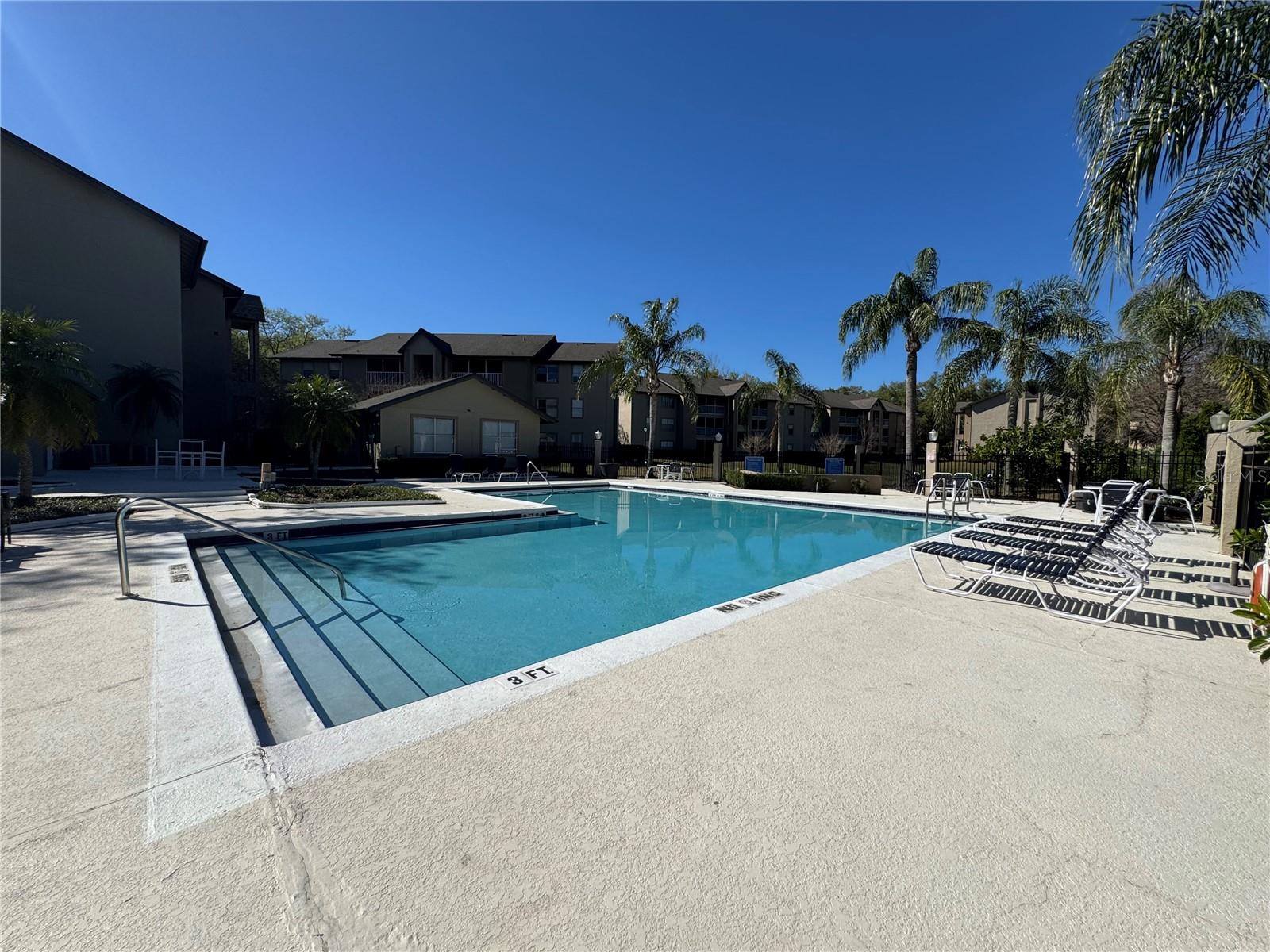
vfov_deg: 85.7
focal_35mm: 14
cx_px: 635
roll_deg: -0.7
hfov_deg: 102.1
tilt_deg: -3.2
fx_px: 514
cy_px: 476
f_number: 2.2
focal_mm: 2.22
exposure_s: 1/3546
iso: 50
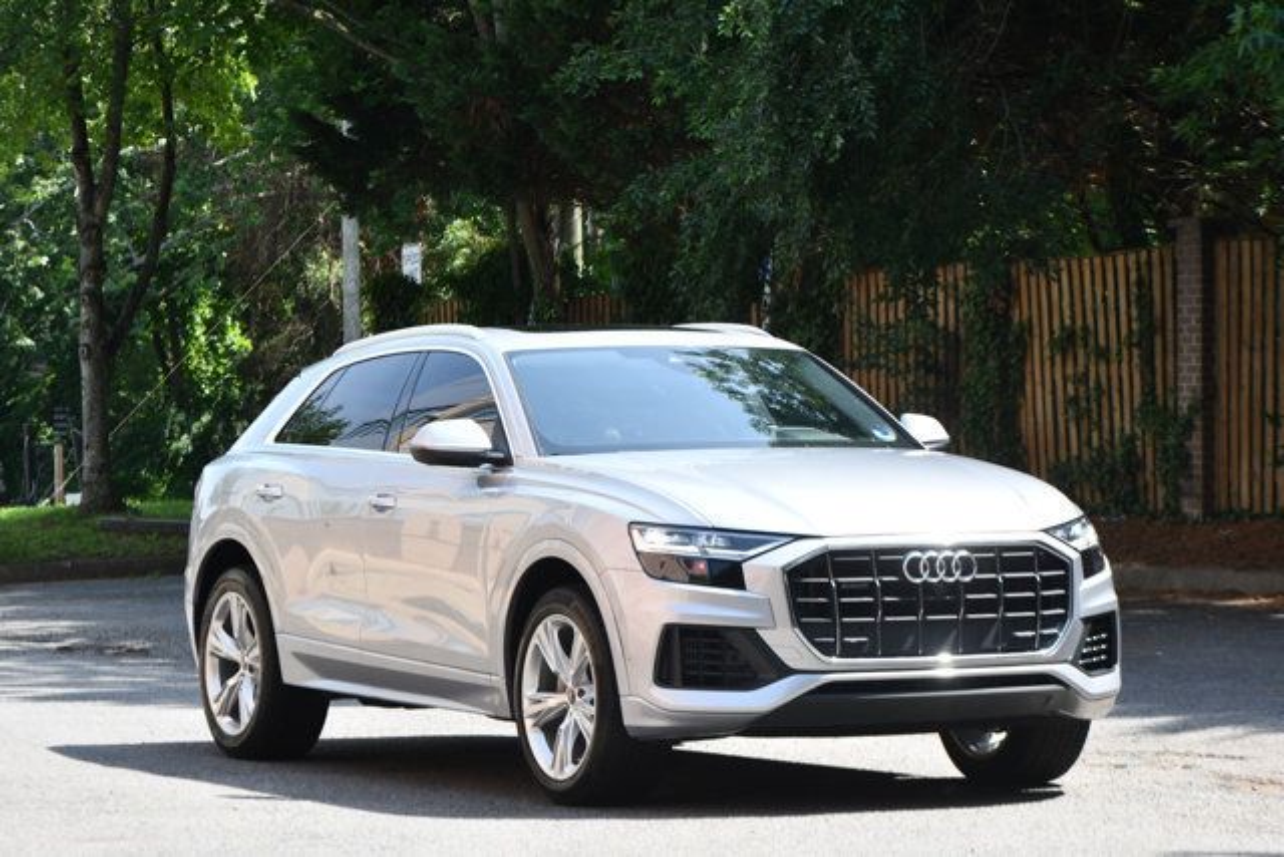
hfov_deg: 16.1
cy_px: 428
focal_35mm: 127
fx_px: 4530
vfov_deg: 10.8
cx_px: 642
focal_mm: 85
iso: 140
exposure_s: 1/250
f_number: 8
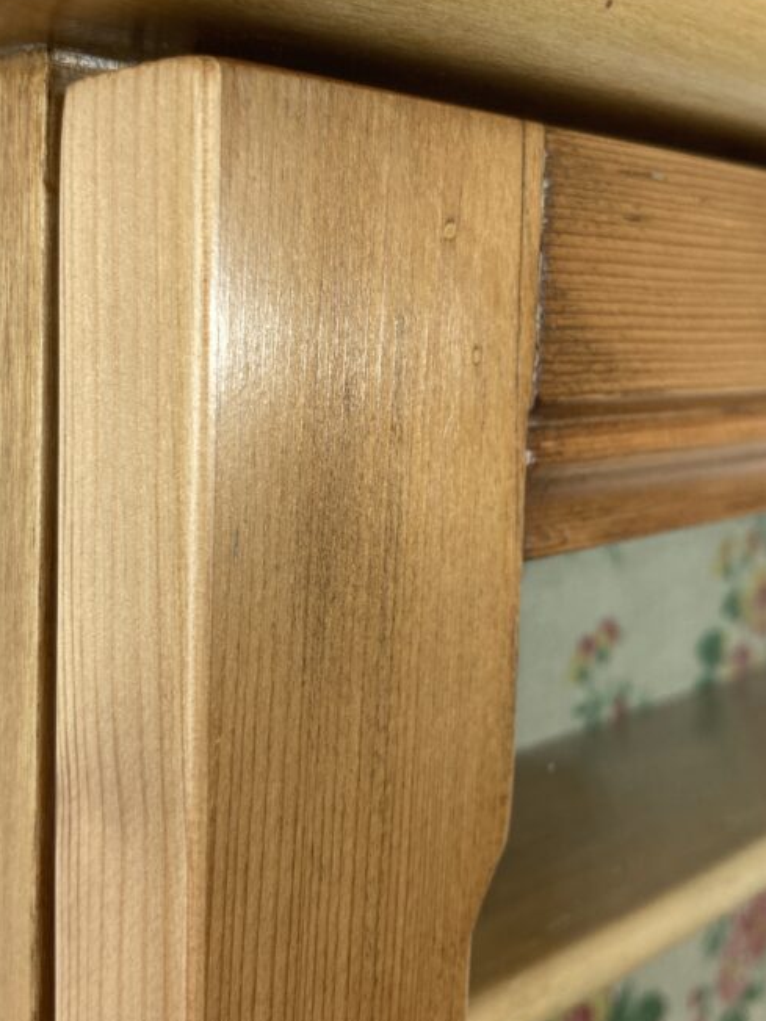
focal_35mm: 44
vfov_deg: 42.9
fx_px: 1298
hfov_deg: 32.8
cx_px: 320
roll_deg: -2.9
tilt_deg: -3.4
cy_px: 456
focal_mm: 3.99
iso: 50
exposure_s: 1/100
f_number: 1.8
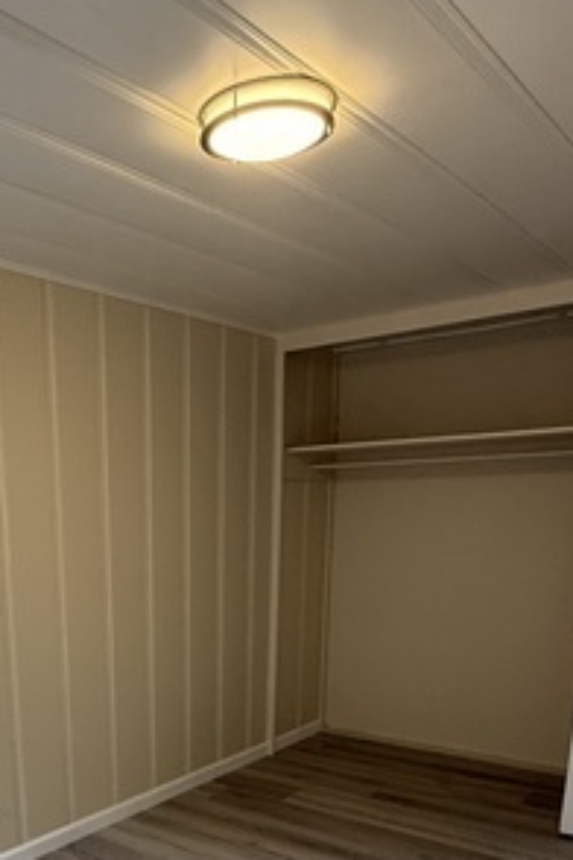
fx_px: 788
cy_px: 717
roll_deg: +1.6
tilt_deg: -15.6
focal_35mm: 33
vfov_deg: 52.6
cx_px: 115
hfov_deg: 38.5
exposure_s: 1/120
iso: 200
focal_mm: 2.22
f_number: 2.2
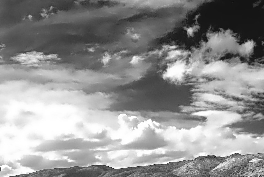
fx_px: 374
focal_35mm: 51
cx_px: 202
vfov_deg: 26.4
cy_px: 115
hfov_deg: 37.7
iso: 400
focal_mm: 20
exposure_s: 1/2000
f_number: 7.1
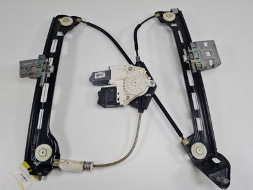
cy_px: 95
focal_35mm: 26
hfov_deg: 67.3
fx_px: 190
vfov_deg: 53.1
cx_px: 126
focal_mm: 5.4
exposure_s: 1/380
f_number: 1.8
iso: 50
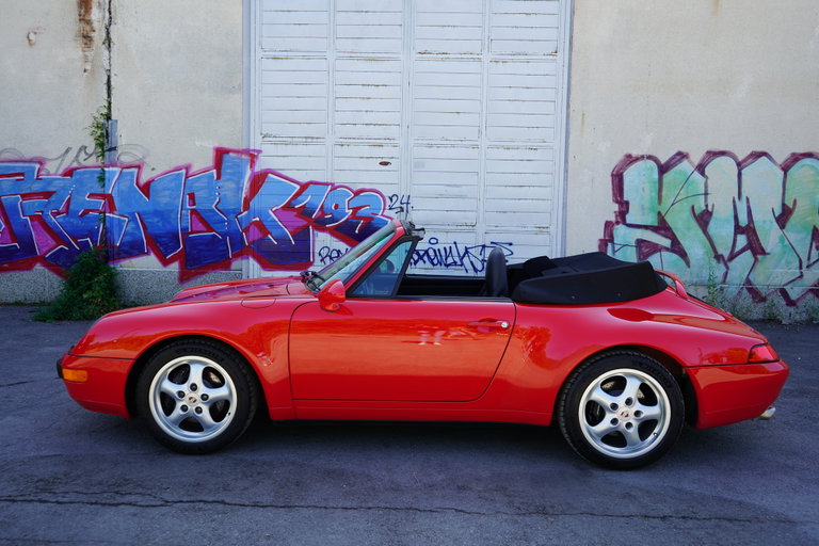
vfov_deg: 45.0
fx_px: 660
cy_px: 273
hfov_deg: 63.7
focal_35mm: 29
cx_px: 410
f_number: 5.6
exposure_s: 1/80
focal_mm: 29
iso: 100
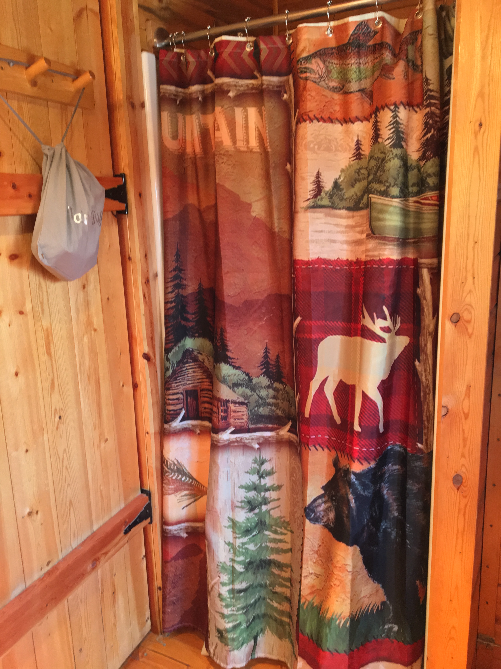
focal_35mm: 29
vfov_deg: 61.7
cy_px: 334
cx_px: 250
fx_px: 560
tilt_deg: -12.4
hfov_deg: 48.2
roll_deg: +3.0
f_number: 2.2
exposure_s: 1/30
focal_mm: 4.15
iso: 125
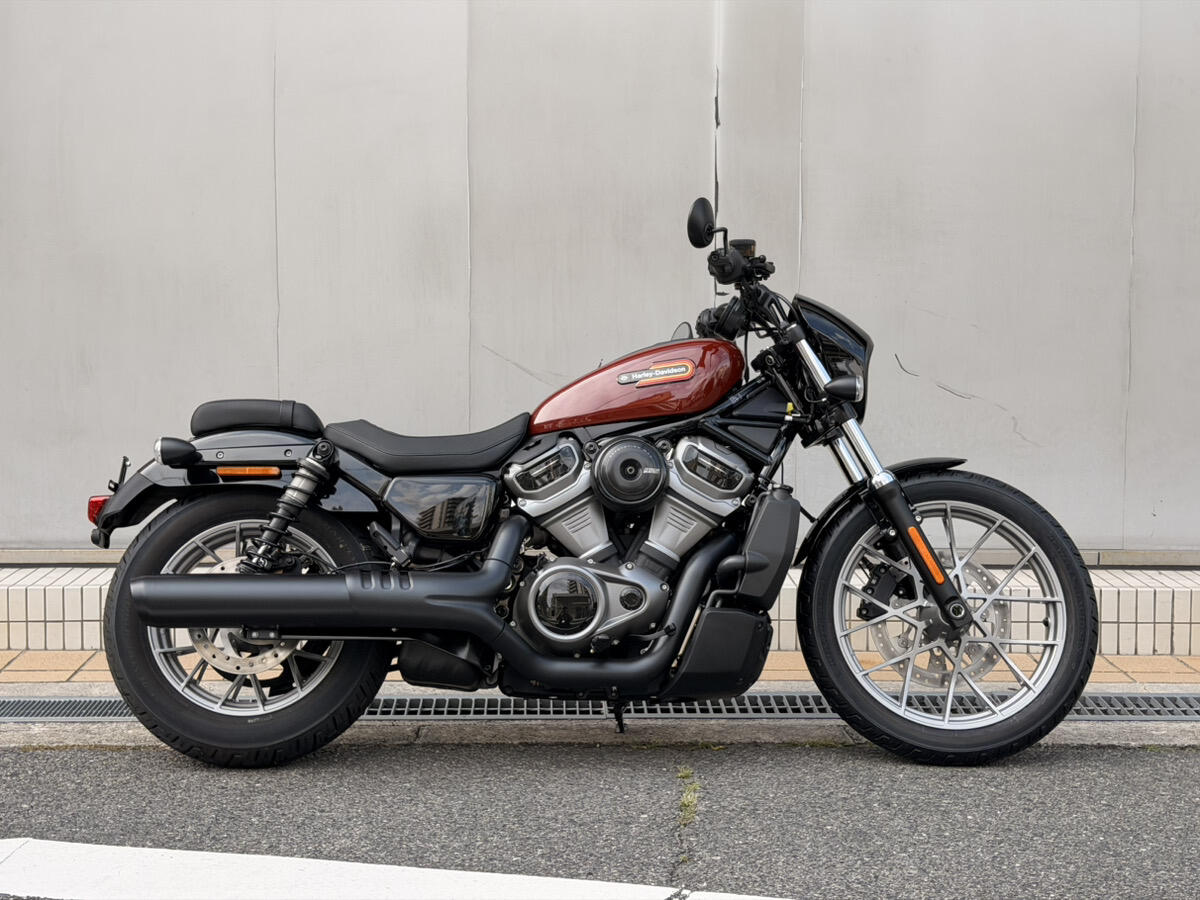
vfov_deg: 30.3
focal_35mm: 48
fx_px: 1664
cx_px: 600
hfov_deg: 39.7
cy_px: 450
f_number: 1.78
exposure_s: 1/906
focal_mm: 6.76
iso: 64
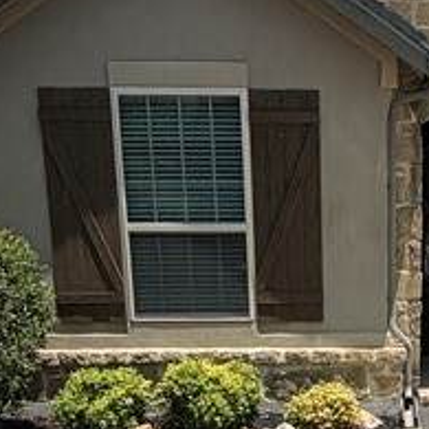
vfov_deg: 25.1
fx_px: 911
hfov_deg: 25.4
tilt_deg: -13.9
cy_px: 438
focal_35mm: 65
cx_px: 409
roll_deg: +0.9
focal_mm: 2.22
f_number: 2.2
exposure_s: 1/1259
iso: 20
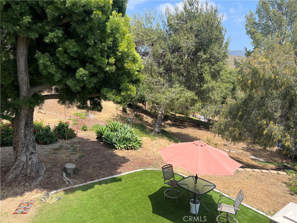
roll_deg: -1.8
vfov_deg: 53.1
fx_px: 223
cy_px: 112
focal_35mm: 26
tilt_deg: -9.6
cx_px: 148
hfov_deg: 67.3
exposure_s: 1/1901
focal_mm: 5.7
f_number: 1.5
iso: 50
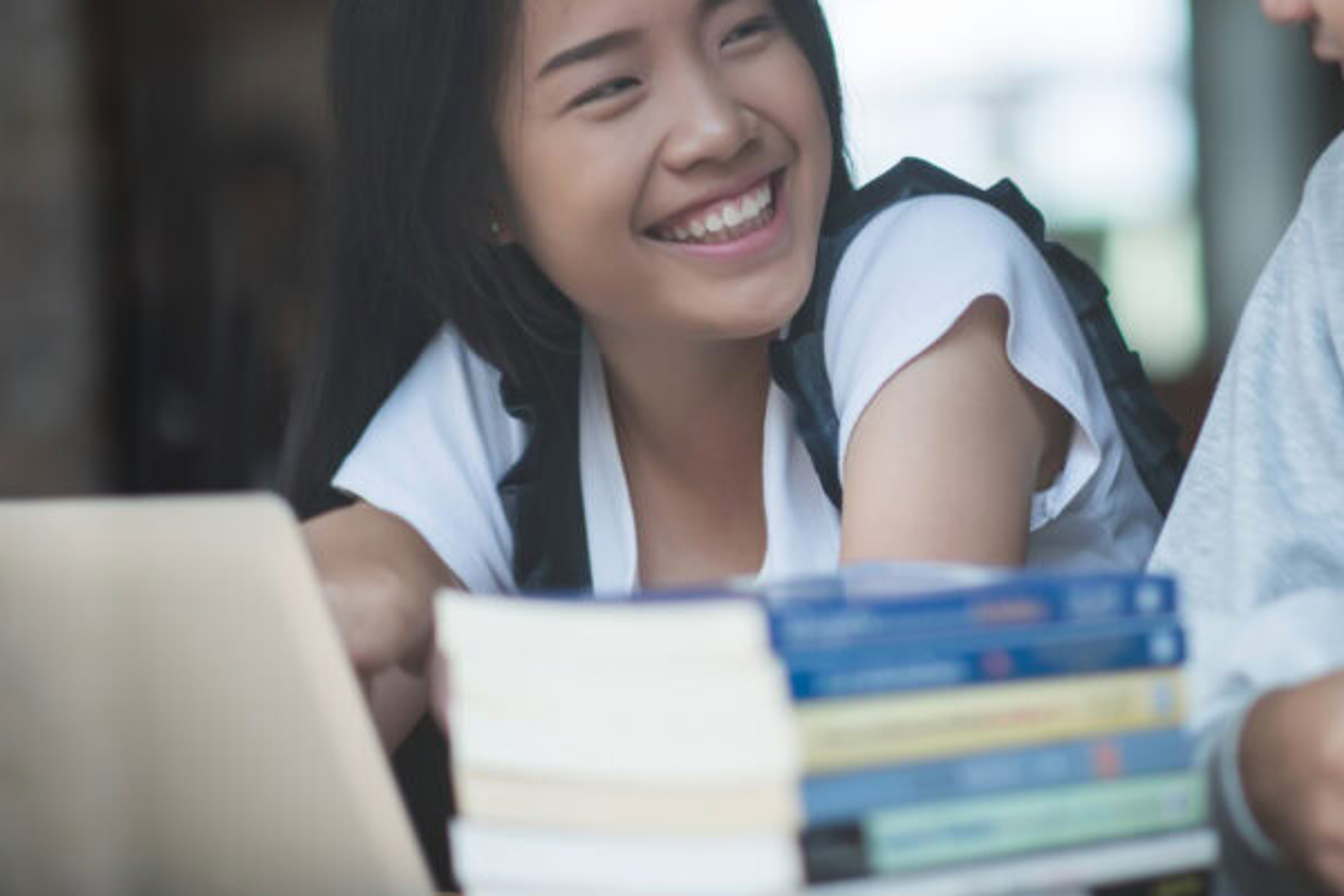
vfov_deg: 9.5
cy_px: 295
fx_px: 5413
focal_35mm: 145
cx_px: 1008
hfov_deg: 14.1
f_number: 1.8
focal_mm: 85
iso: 100
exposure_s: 1/640
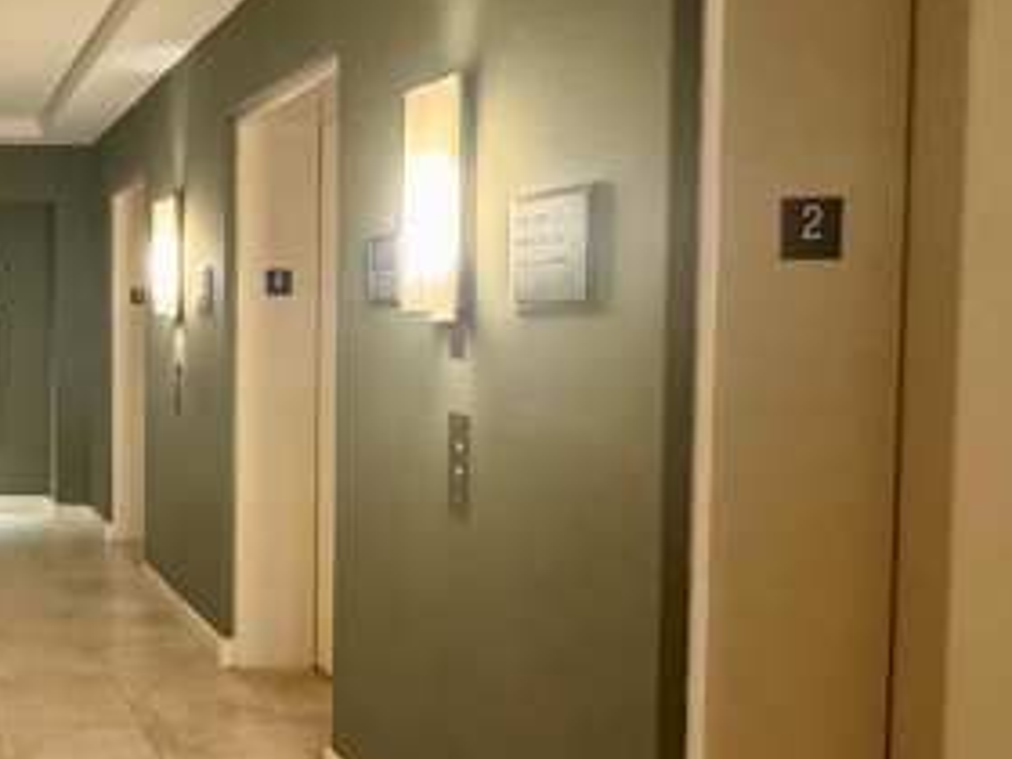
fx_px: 1169
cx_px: -72
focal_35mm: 40
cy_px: 372
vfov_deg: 36.0
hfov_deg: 39.3
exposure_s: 1/60
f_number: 2.2
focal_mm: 2.22
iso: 800
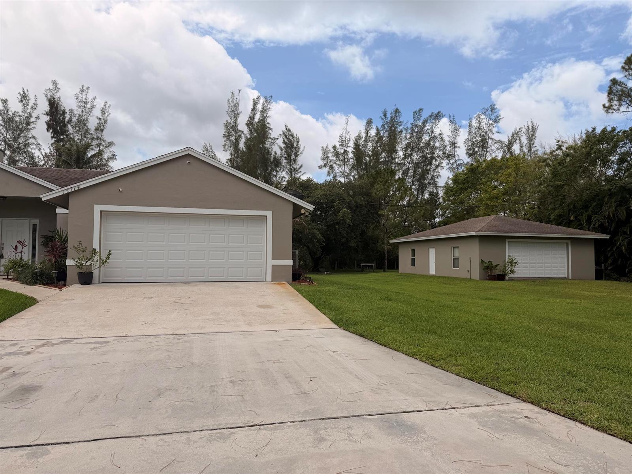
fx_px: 438
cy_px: 237
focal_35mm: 24
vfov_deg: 56.8
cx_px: 316
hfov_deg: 71.6
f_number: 1.78
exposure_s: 1/6173
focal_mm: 6.76
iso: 80
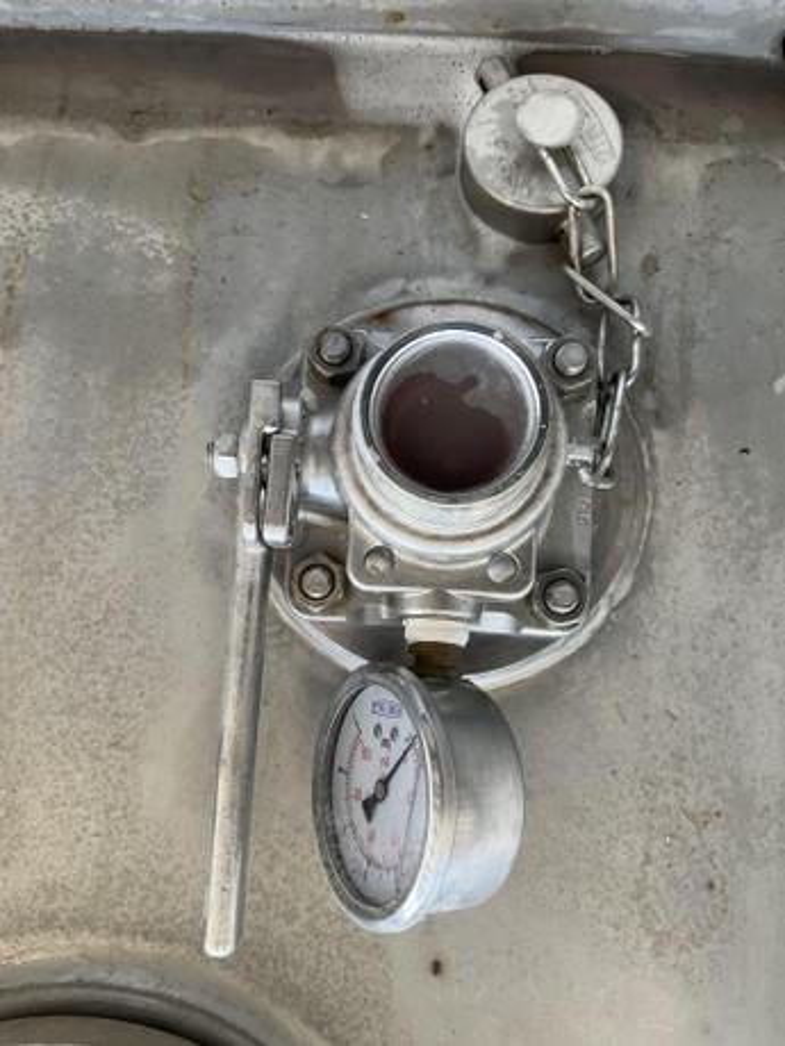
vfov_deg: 61.7
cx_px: 392
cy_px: 523
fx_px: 877
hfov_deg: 48.2
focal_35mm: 29
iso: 25
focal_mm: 3
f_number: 1.8
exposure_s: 1/122
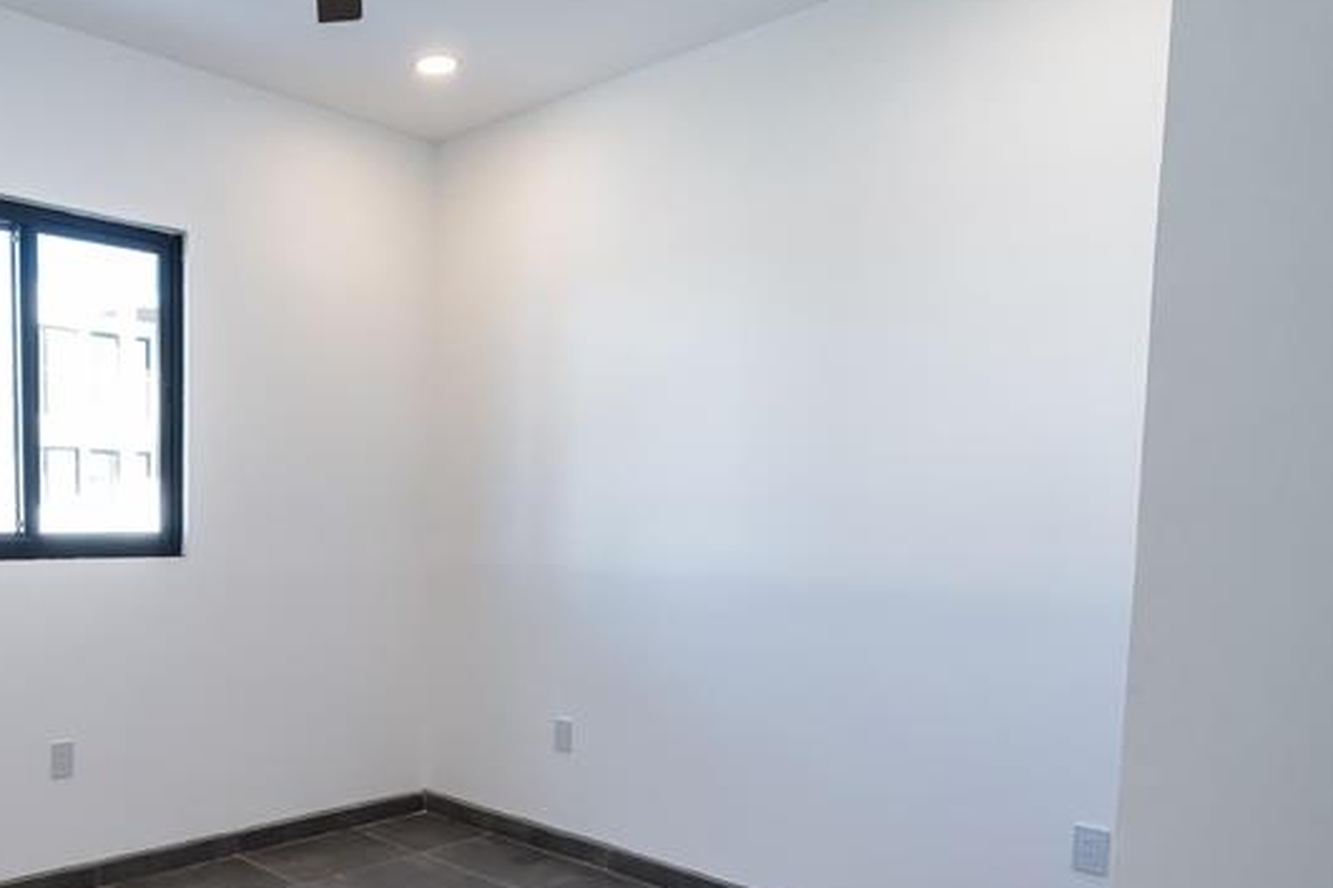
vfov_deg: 47.1
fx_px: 1000
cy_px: 597
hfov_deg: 63.7
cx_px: 346
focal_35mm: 27
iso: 400
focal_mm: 14
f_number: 5.6
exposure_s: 1/45
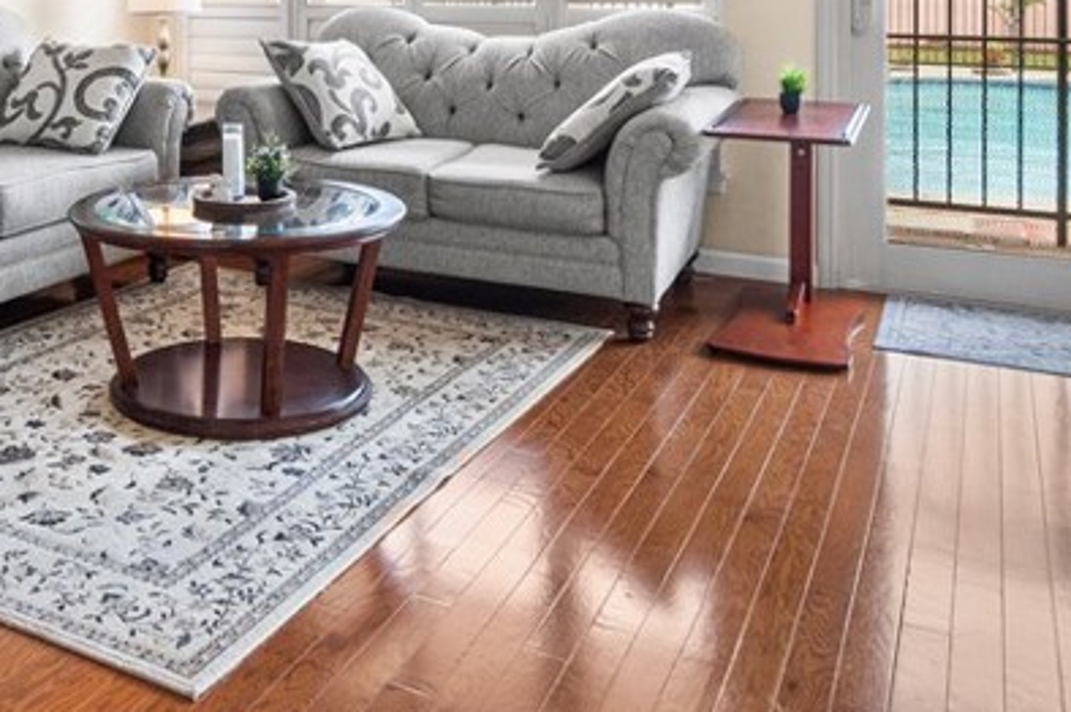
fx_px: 1159
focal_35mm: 39
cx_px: 242
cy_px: -90
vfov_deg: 30.2
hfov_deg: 47.4
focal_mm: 10
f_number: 7.1
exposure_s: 1/25
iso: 320
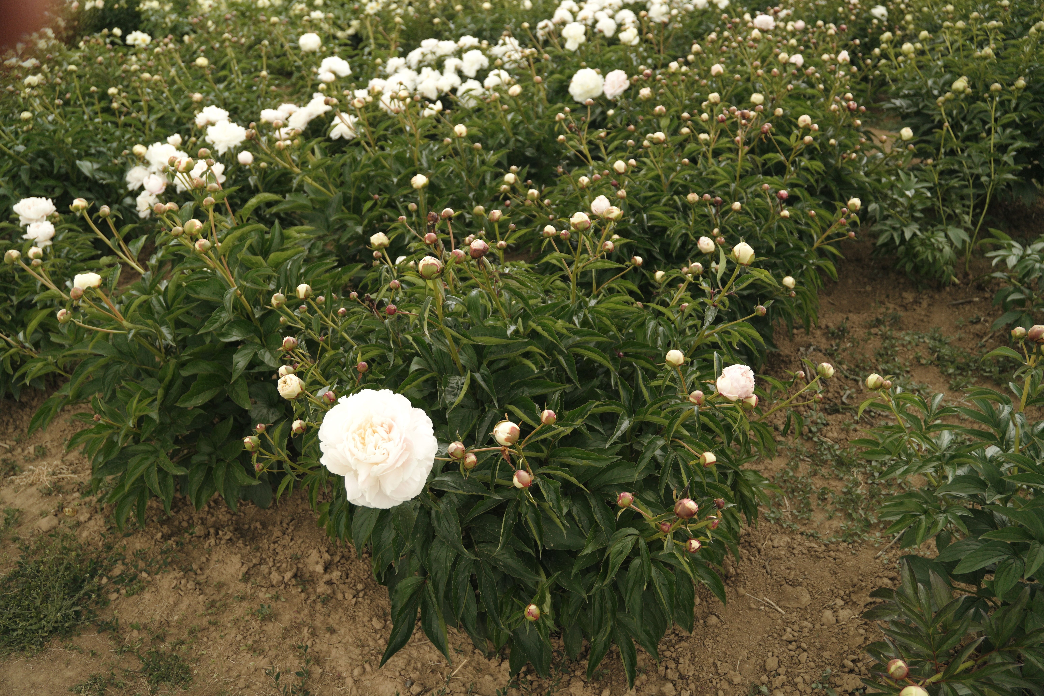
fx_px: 739
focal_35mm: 26
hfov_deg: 70.4
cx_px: 522
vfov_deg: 50.4
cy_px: 348
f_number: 2.8
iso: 125
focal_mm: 17
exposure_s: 1/500
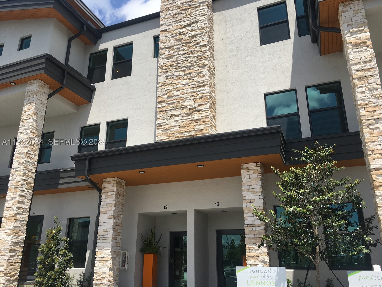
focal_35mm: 29
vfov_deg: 48.2
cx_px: 191
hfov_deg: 61.7
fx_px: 320
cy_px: 144
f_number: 2.2
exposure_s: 1/1832
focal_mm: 4.15
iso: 25
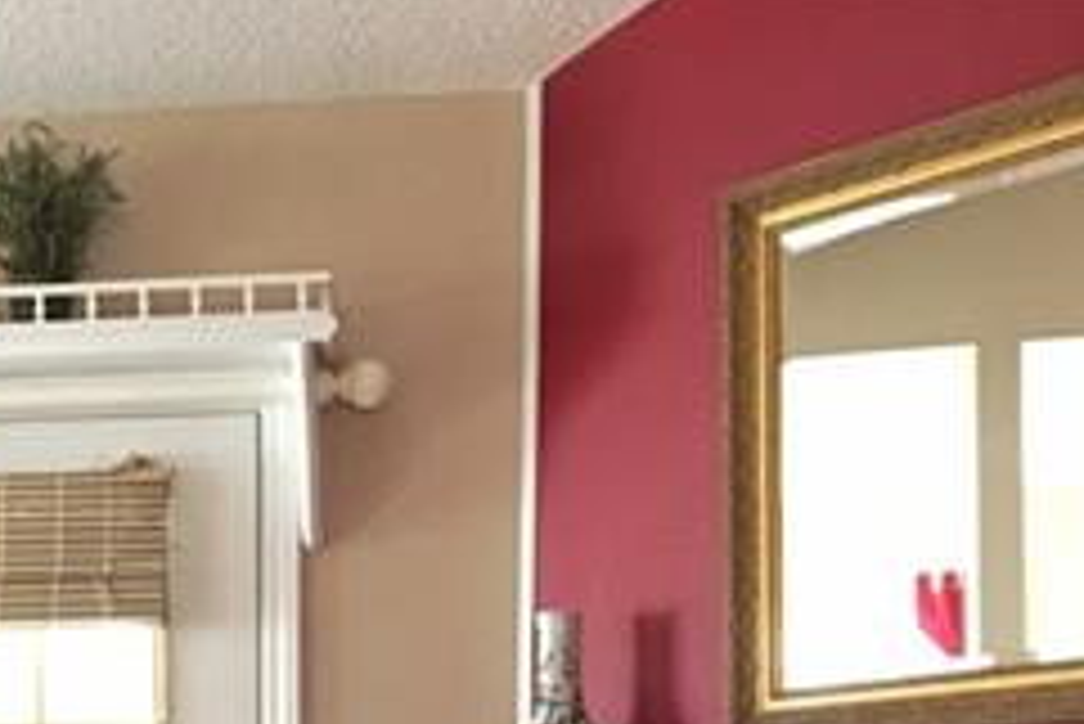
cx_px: 153
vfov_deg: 15.8
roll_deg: +0.6
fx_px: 2410
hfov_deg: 24.8
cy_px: 1061
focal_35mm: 80
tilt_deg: -2.4
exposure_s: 1/4
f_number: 2.2
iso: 64
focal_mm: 4.15
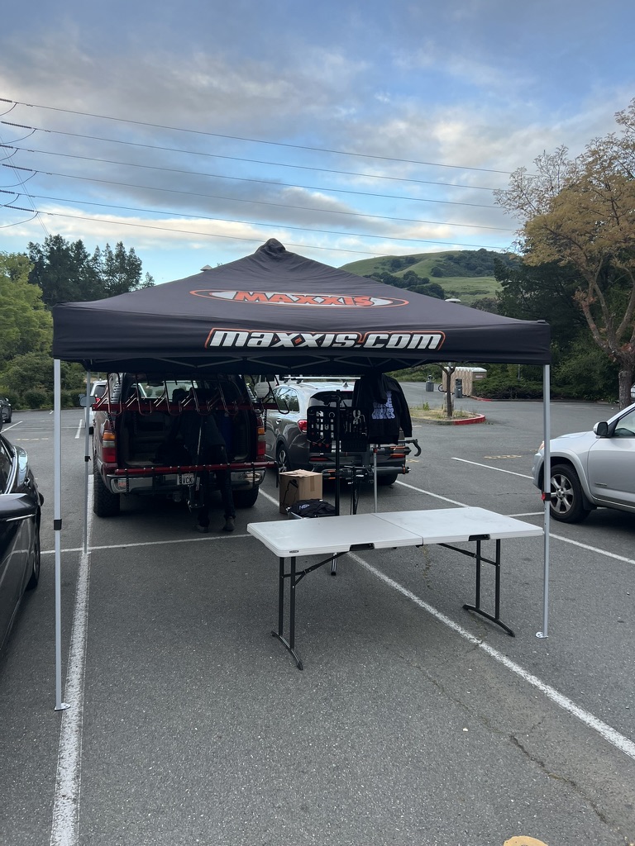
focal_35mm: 26
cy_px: 423
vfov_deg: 67.3
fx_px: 636
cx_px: 318
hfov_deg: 53.1
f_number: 1.5
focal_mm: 5.7
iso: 40
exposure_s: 1/186
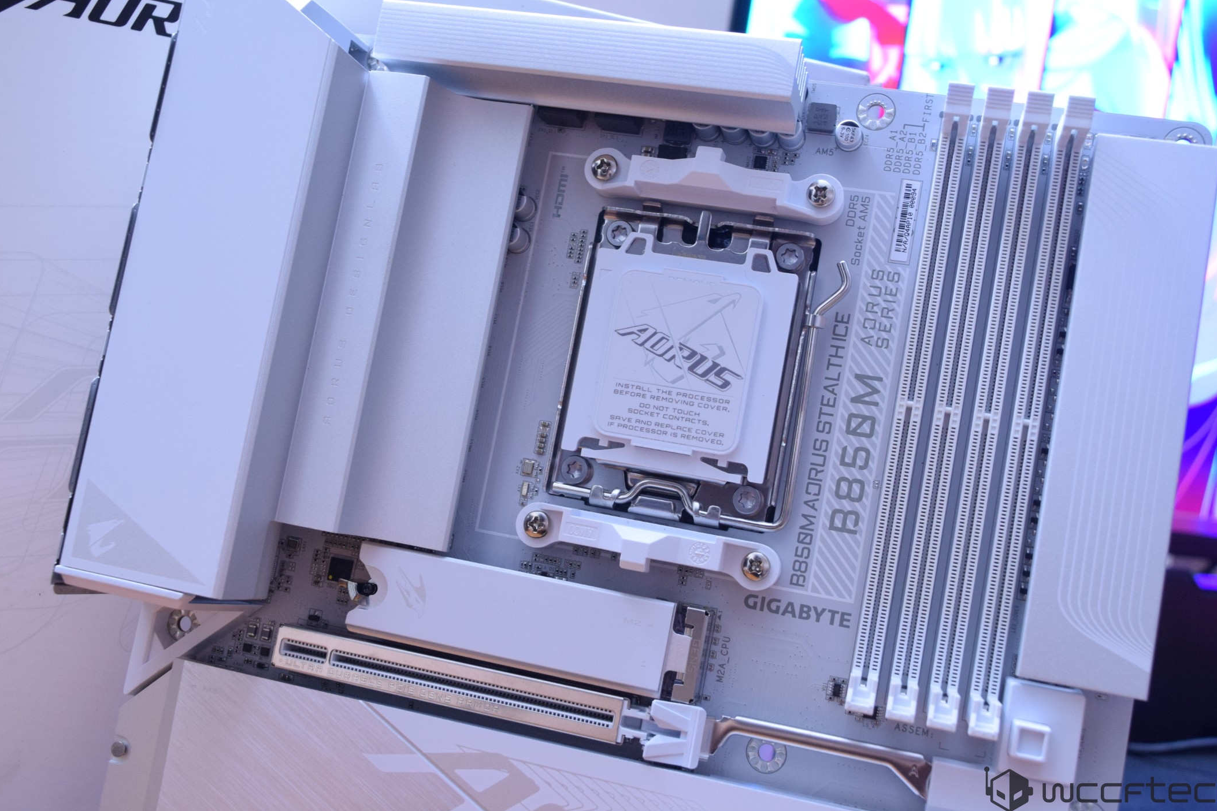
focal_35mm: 40
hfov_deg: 48.5
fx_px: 1352
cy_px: 397
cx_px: 618
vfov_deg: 33.4
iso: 1600
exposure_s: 1/8
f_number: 7.1
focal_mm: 26
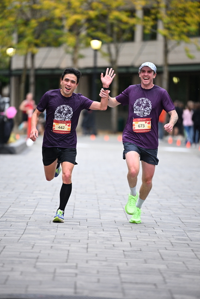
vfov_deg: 10.3
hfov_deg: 6.9
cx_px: 100
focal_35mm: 200
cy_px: 150
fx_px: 1665
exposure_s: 1/1250
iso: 1250
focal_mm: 200
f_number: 2.8
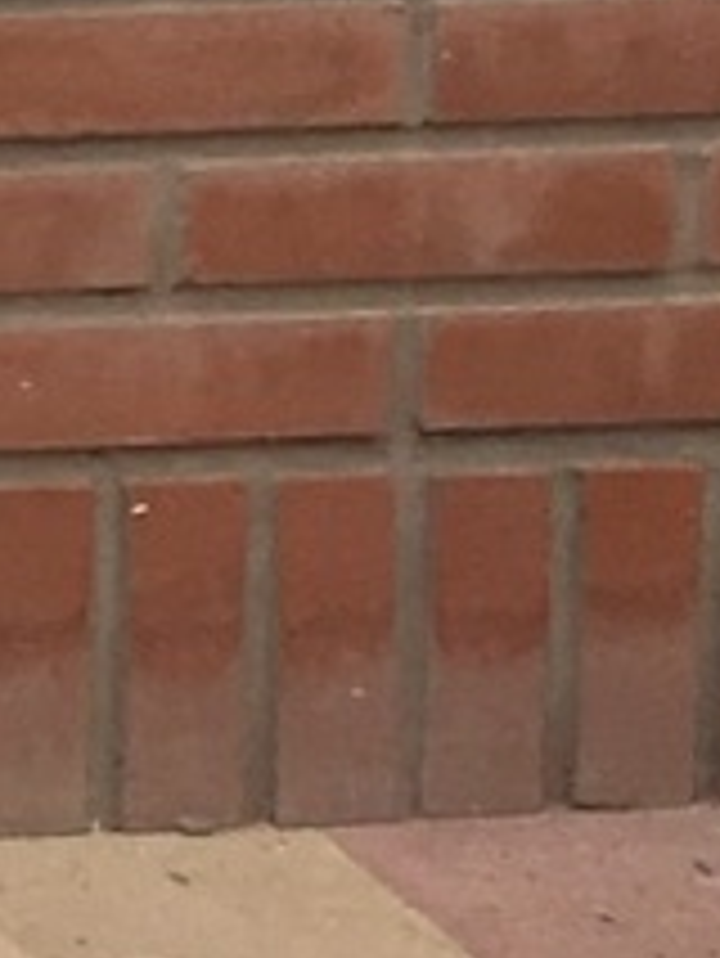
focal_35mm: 261
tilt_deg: -4.3
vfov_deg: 7.0
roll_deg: +0.0
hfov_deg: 4.7
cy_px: -1651
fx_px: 7231
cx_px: -2889
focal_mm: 4.15
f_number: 2.2
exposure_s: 1/503
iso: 25
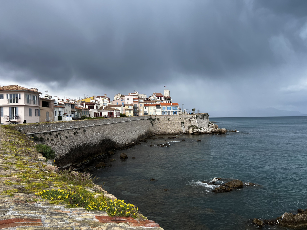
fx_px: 231
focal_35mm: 26
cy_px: 115
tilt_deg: +0.3
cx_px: 154
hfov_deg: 67.3
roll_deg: +0.9
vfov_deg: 53.1
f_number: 1.5
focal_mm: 5.7
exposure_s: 1/1698
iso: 50
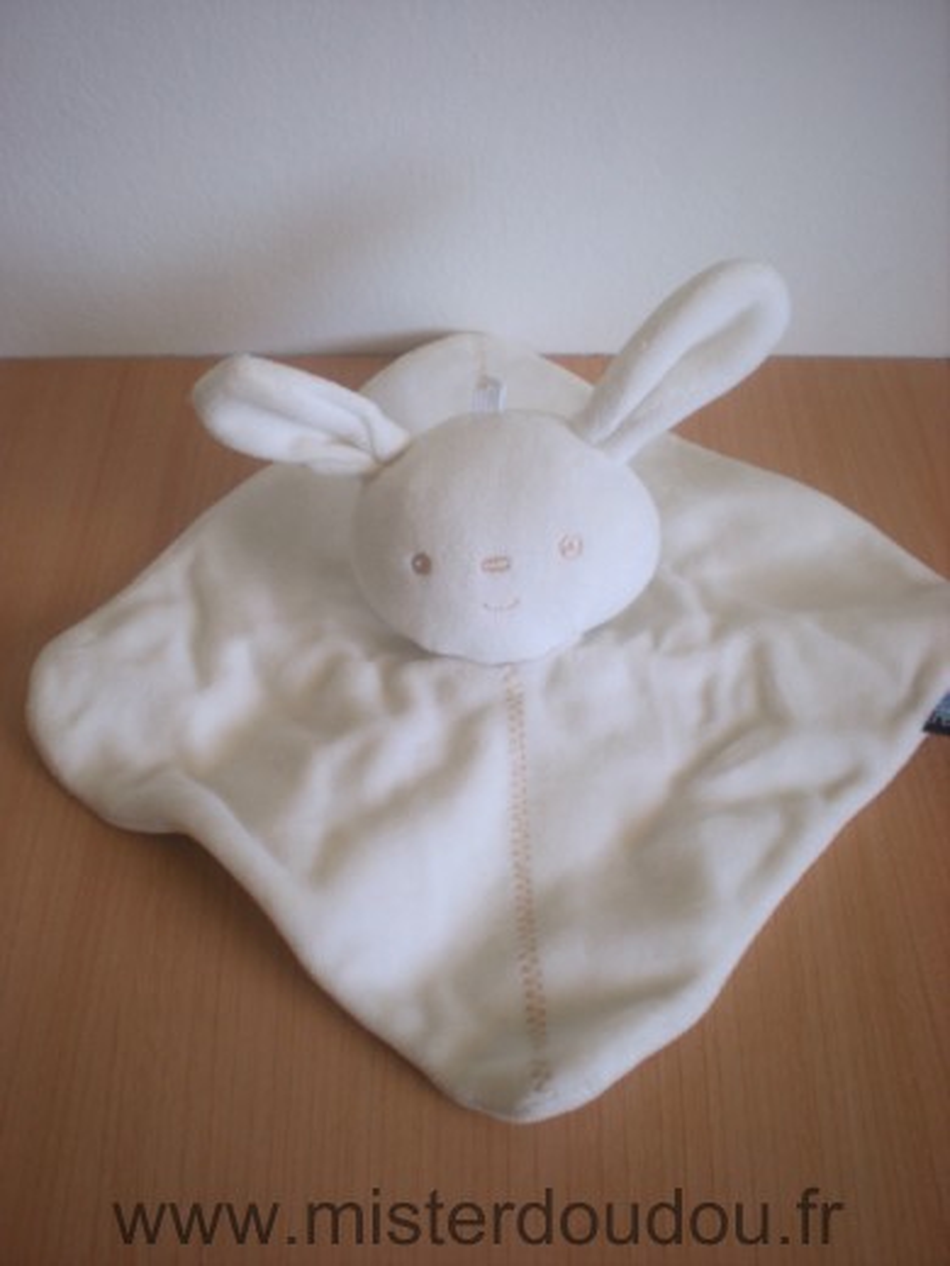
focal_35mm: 38
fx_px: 1390
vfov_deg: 49.0
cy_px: 633
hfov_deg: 37.7
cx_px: 475
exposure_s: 1/55.7
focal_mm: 6.3
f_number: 3.1
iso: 130
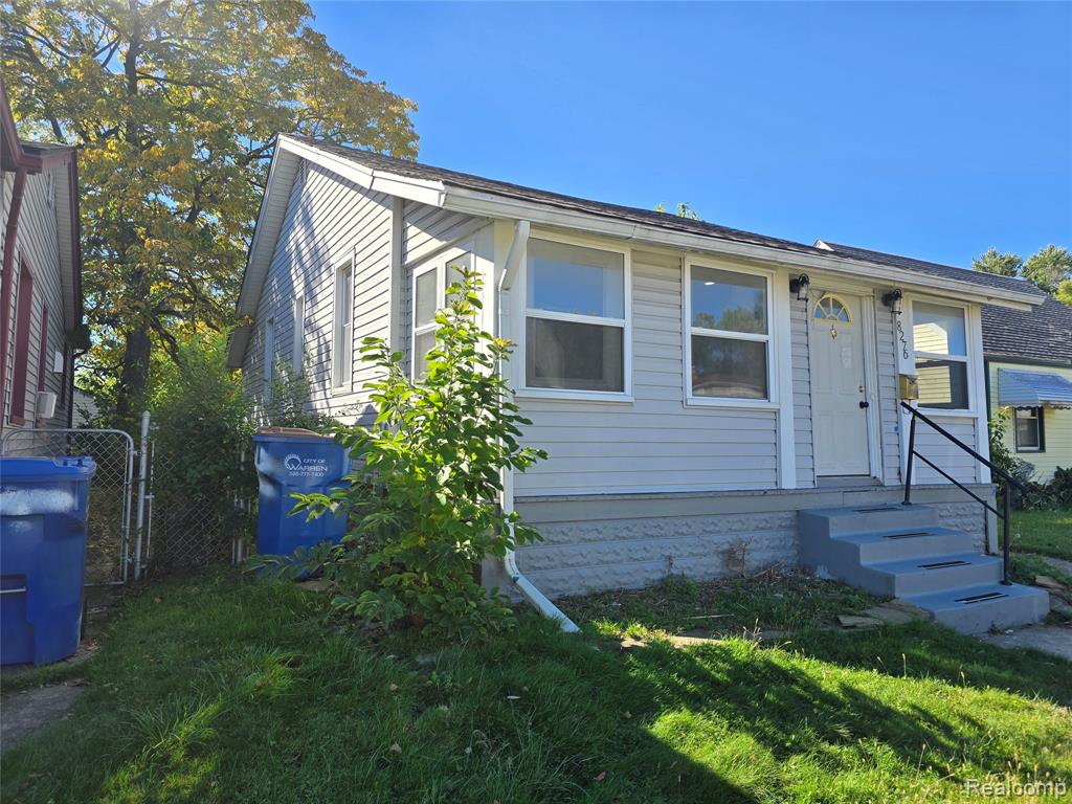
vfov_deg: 58.9
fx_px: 712
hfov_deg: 73.9
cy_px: 402
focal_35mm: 23
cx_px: 536
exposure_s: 1/384
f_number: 1.7
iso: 12
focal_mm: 6.3
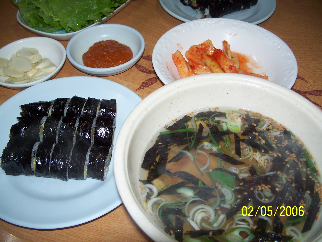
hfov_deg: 50.1
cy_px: 121
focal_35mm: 37
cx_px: 161
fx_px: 344
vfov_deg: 38.7
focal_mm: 7.8
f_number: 2.8
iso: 80
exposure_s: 1/60
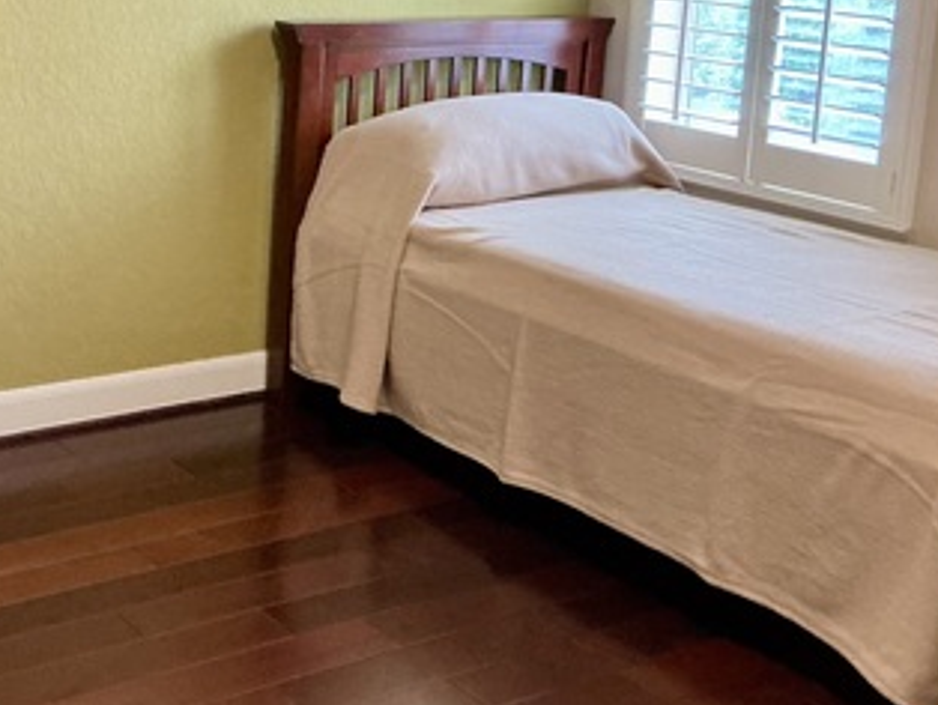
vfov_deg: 25.4
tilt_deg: -10.5
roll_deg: -2.2
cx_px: 266
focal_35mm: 57
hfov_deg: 33.3
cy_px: 167
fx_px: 1546
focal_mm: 3
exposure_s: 1/60
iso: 250
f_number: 1.8
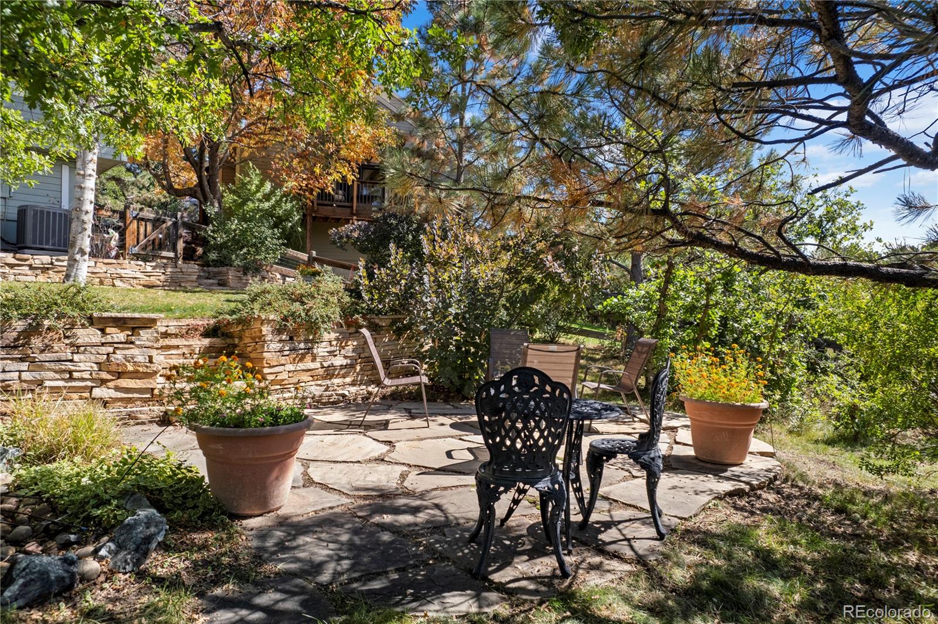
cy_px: 312
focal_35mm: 22
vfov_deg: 57.2
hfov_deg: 78.6
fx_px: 573
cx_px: 469
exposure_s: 1/640
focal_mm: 8.38
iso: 100
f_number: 2.8
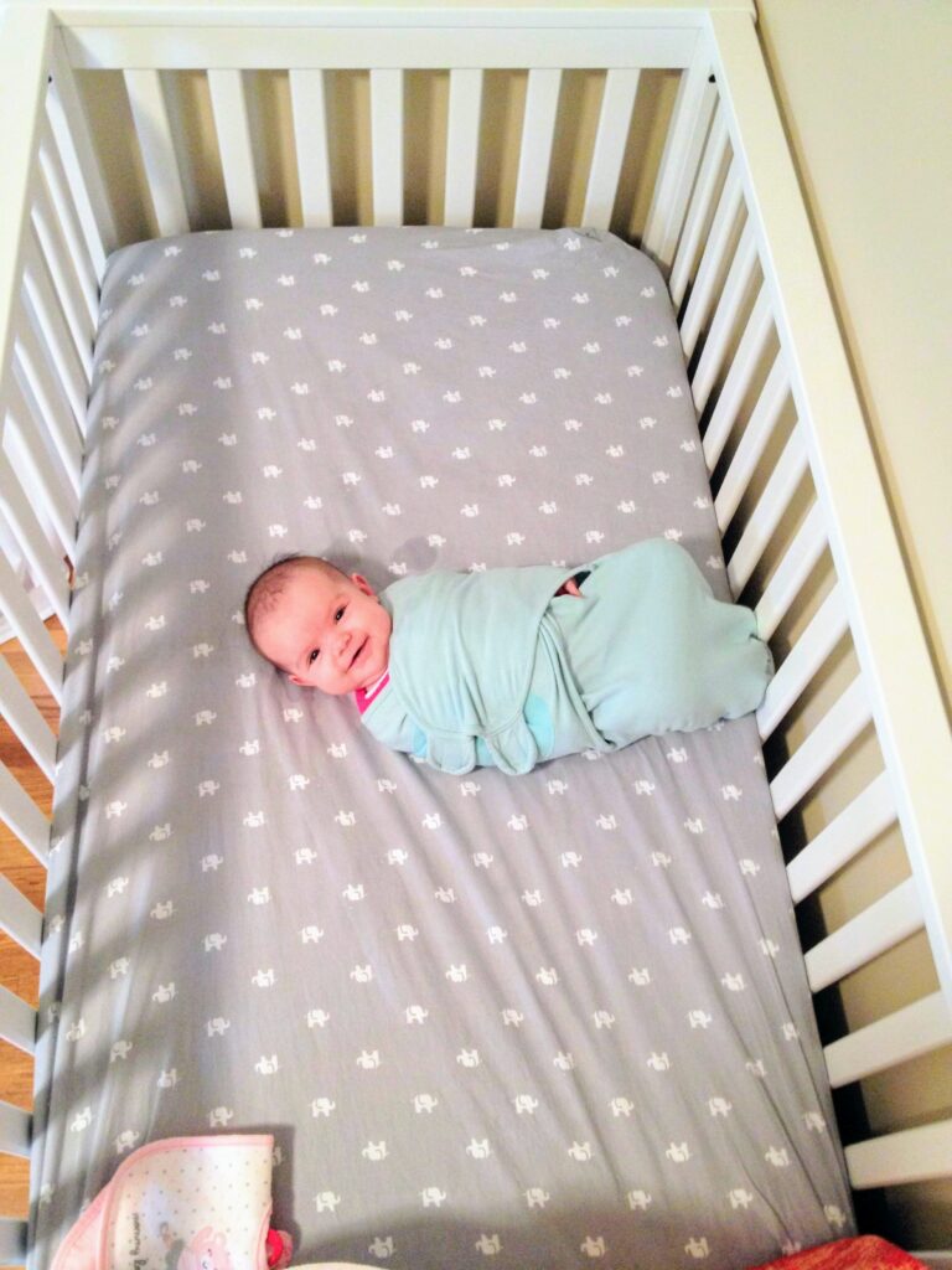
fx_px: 1283
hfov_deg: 40.7
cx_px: 476
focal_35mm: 35
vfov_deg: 52.6
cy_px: 635
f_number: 2.4
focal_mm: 4.28
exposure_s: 1/20
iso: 160
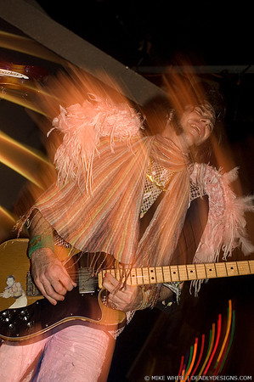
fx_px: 557
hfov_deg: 25.7
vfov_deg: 37.9
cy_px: 191
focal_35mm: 52
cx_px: 127
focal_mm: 35
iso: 800
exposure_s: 1/15
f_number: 3.2
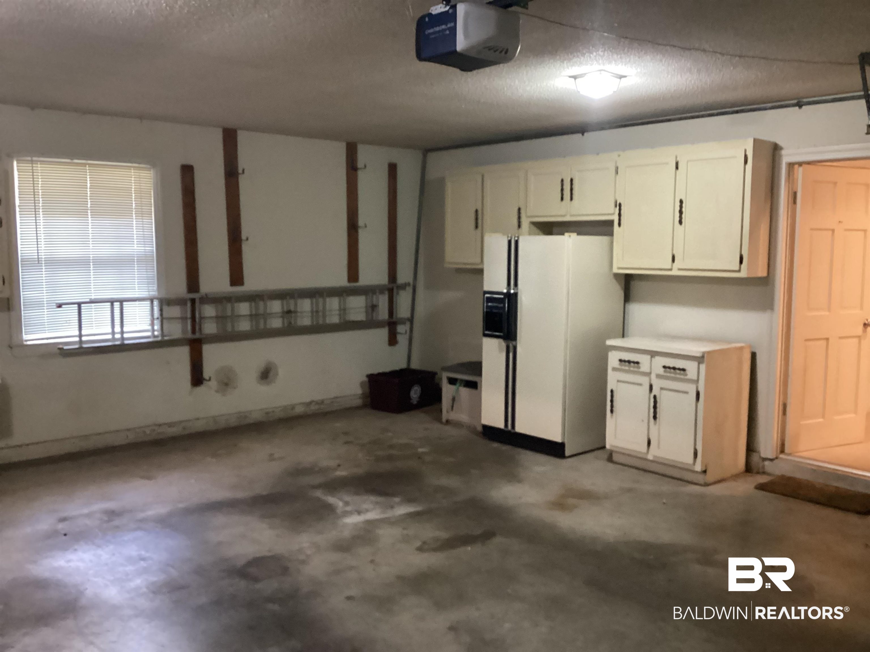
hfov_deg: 58.4
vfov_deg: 45.4
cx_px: 435
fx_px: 779
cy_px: 326
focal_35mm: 31
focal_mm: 3.3
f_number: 2.4
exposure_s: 1/30
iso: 640
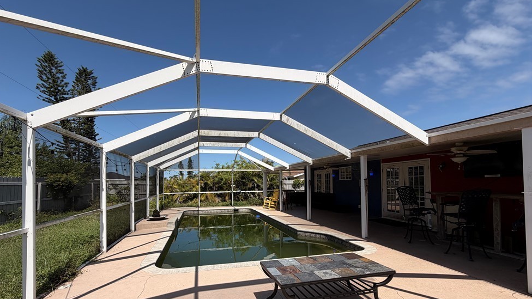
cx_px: 253
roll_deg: +0.5
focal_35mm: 16
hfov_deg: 99.3
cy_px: 179
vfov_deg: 66.5
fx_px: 226
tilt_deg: +0.8
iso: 20
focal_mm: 2.22
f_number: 2.2
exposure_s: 1/1105
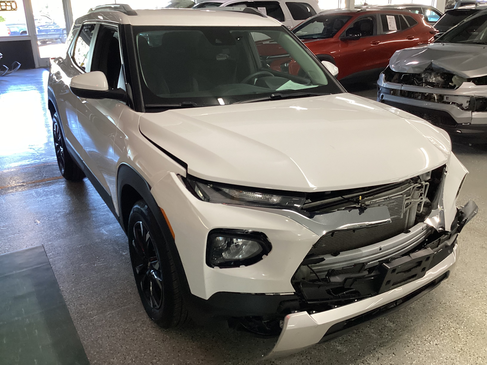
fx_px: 436
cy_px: 182
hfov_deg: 58.4
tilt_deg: -22.8
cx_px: 244
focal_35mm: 31
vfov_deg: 45.4
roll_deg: +0.7
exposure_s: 1/60
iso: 125
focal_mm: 3.3
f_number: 2.4
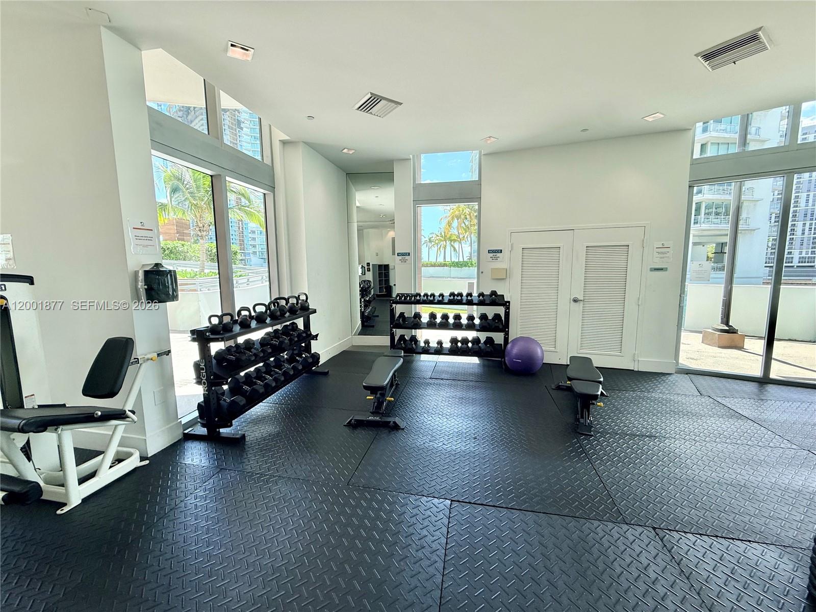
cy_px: 306
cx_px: 408
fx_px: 330
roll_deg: -0.1
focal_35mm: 14
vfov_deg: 85.7
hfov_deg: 102.1
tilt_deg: -5.7
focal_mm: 2.22
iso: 64
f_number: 2.2
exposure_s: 1/168
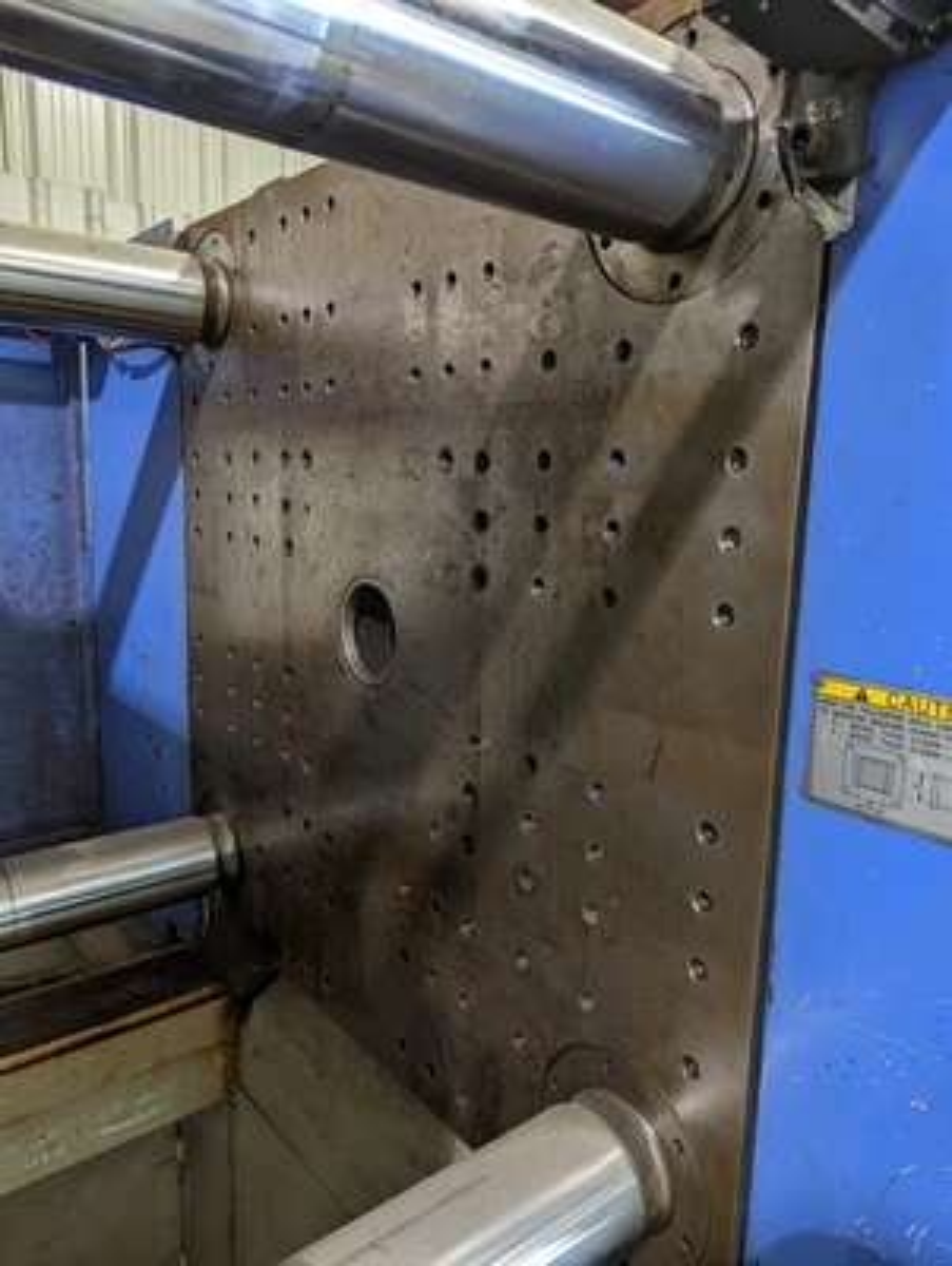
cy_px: 633
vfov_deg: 71.5
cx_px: 476
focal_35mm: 24
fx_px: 878
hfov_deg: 56.9
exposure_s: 1/60
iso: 293
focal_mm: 6.81
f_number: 1.85
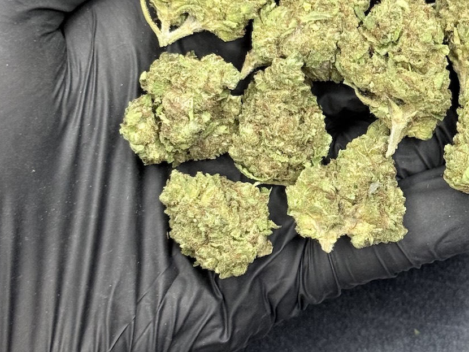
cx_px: 368
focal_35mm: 111
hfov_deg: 17.6
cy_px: 136
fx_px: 1504
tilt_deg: -72.2
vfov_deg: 13.3
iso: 160
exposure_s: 1/50
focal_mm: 6.76
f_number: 1.78
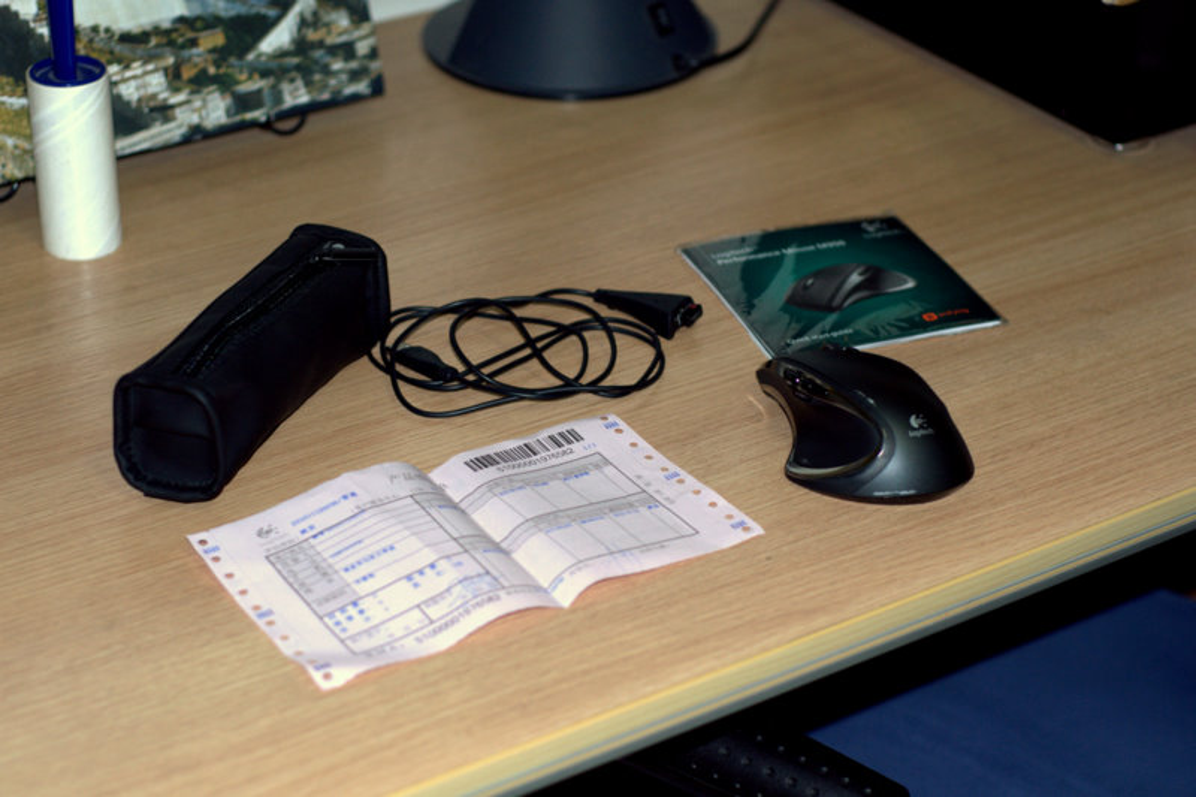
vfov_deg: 18.2
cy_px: 398
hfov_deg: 27.0
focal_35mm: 75
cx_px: 598
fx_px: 2491
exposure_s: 1/160
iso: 200
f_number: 2.8
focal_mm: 50
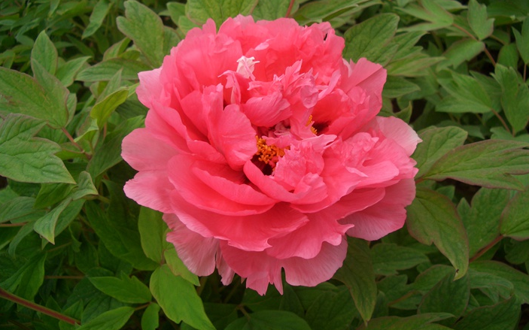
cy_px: 159
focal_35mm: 38
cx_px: 266
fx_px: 548
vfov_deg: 33.6
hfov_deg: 51.6
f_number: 2.6
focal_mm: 5.8
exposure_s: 1/200
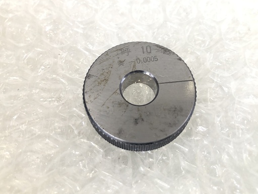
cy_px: 81
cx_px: 129
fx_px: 261
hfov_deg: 52.6
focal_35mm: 35
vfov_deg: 40.6
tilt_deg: -60.2
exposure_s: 1/15
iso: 40
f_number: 1.8
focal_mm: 3.99
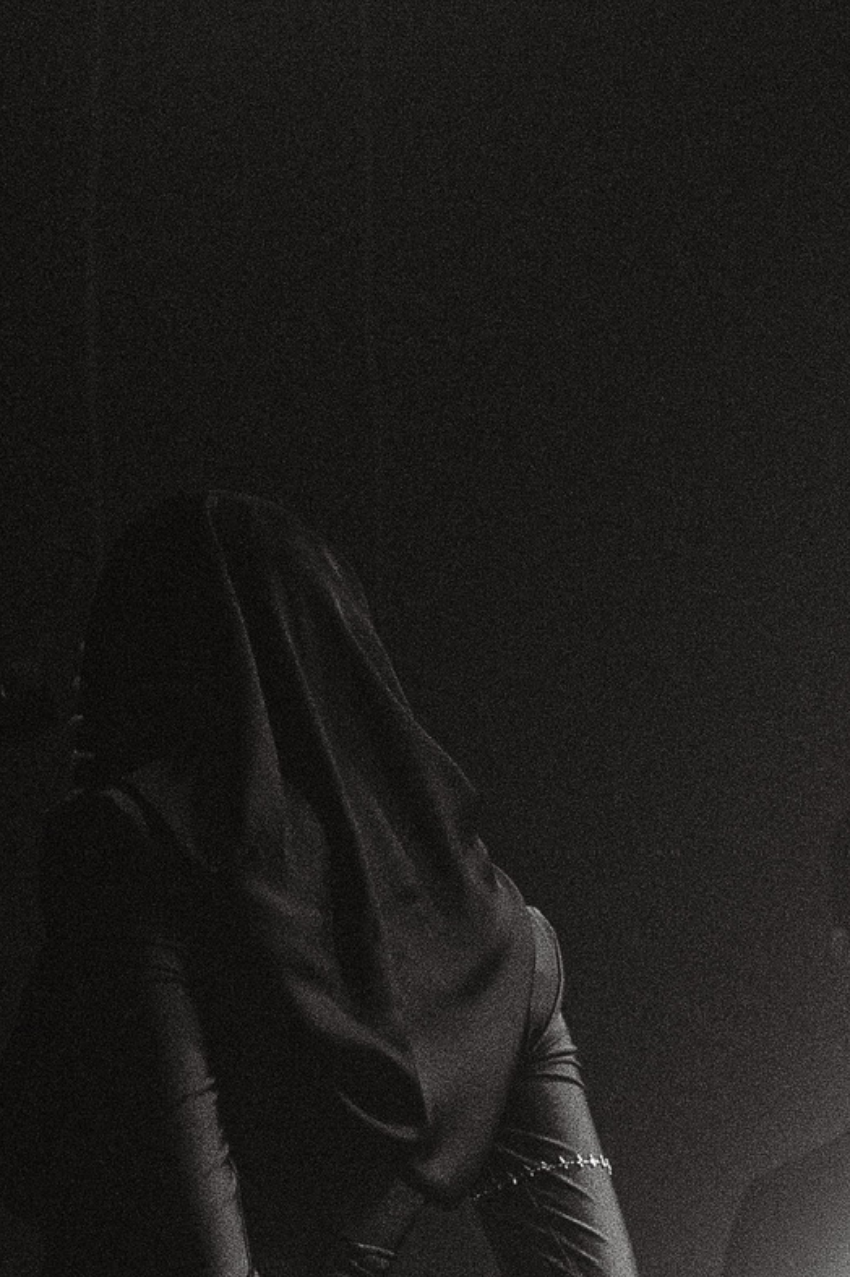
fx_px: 6557
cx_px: 568
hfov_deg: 7.4
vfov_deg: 10.8
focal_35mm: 185
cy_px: 1713
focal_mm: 44.4
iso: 2000
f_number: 4
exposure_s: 1/60
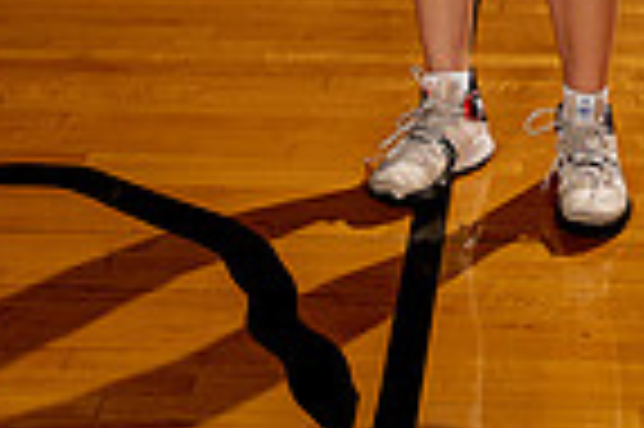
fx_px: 2144
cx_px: 468
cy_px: -568
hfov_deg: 17.0
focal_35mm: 120
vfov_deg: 10.1
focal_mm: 38
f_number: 5.6
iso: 100
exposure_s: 1/250
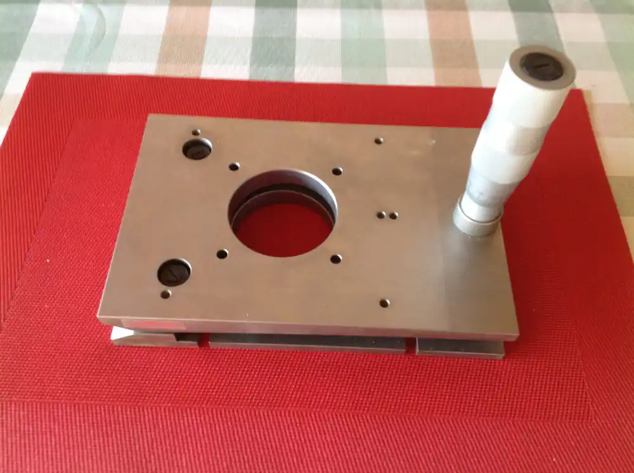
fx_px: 640
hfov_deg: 52.7
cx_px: 317
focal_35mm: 35
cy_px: 236
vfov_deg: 40.6
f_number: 2.4
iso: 80
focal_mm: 4.28
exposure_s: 1/15
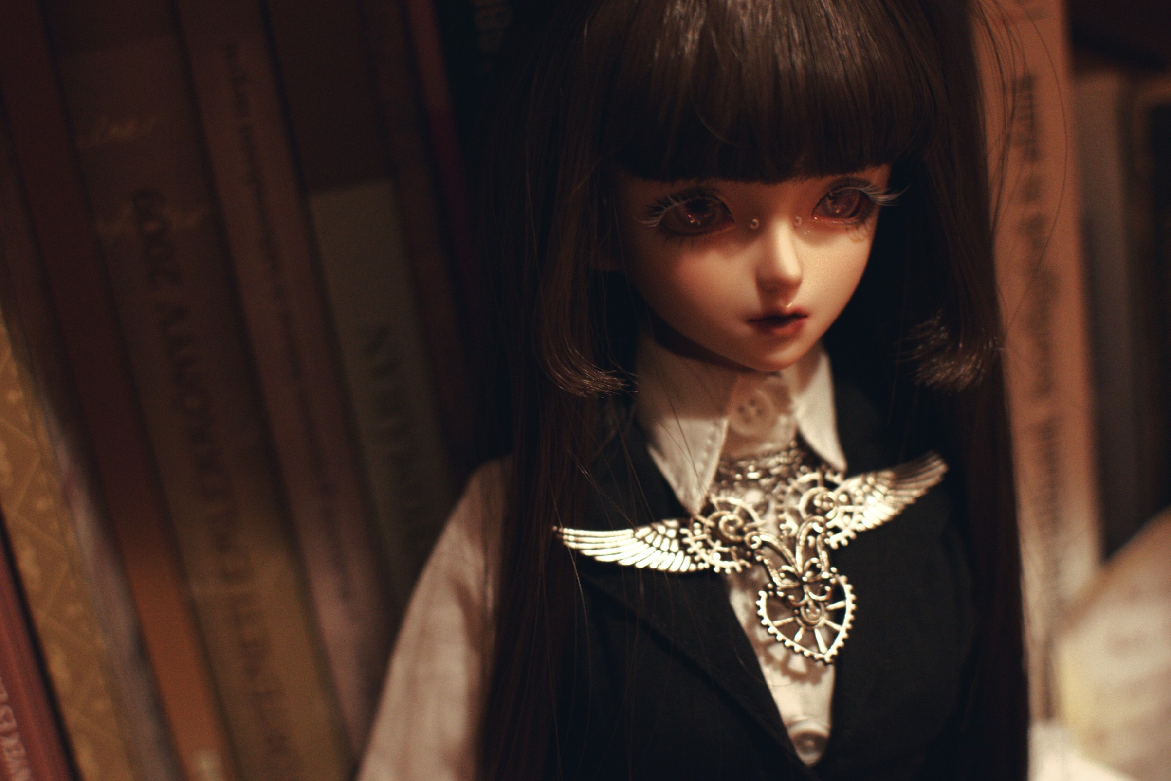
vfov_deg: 25.8
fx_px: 1708
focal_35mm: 52
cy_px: 390
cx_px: 586
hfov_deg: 37.8
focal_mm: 35
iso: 3200
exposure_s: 1/15
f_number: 2.8
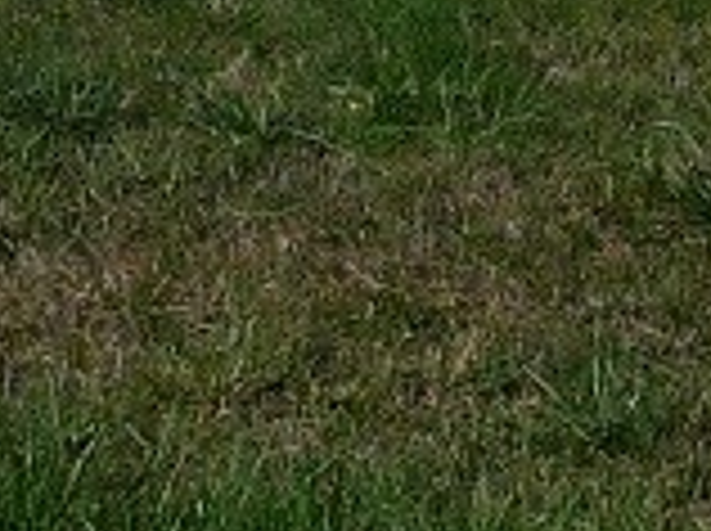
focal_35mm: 221
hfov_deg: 7.7
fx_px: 4532
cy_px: -1184
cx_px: 2223
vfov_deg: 6.1
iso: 100
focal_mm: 4.7
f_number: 3.3
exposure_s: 1/1300
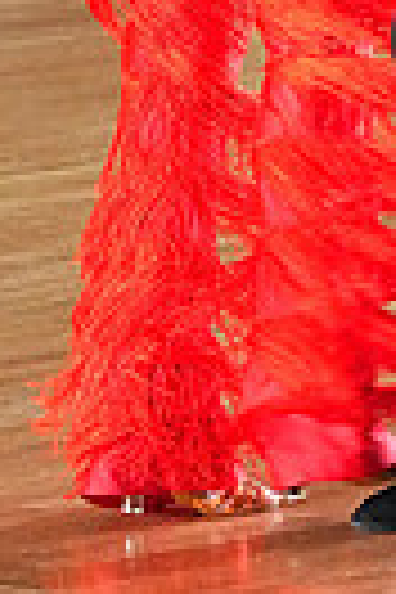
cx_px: 353
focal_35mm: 526
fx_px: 8678
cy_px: -292
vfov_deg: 3.9
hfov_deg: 2.6
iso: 8000
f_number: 5.6
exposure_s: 1/400
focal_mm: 120
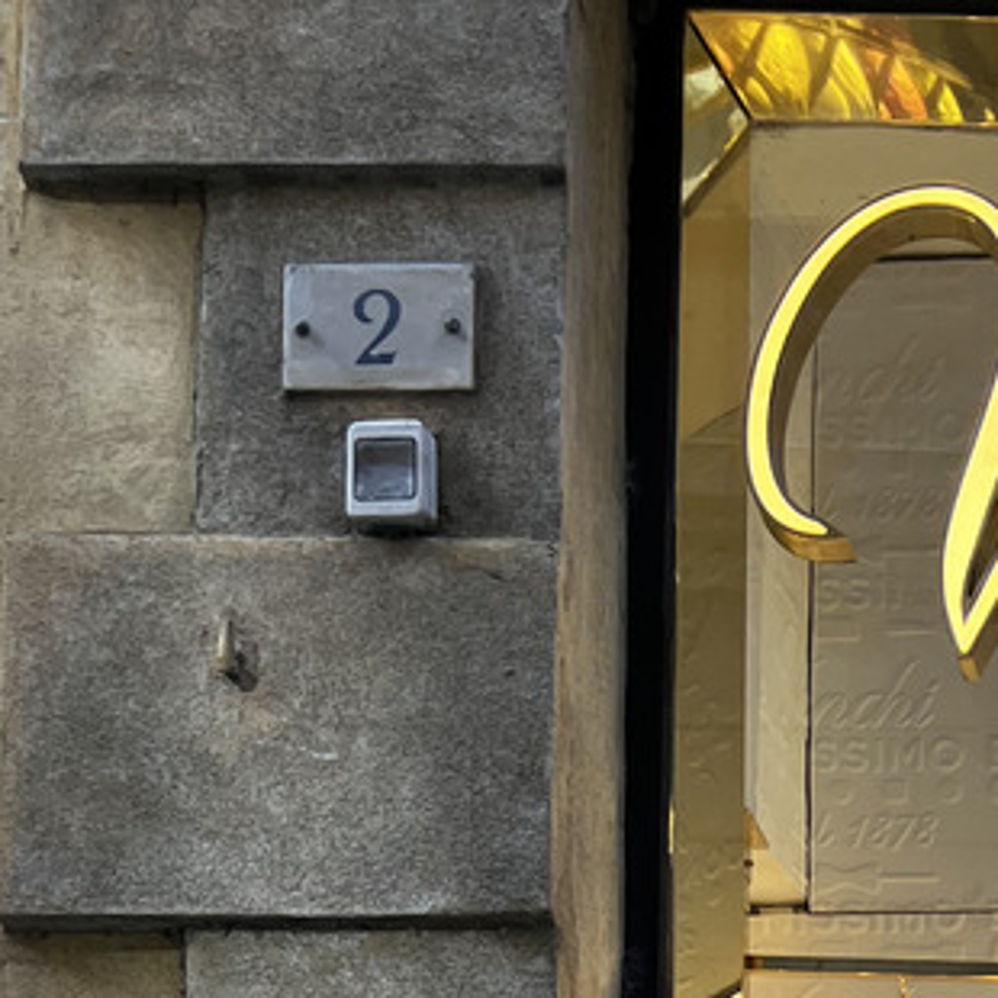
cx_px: 1417
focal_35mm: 89
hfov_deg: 17.8
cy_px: 1822
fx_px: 2903
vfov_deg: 16.3
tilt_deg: +2.7
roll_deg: -0.4
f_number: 1.5
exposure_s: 1/319
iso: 50
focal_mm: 5.7
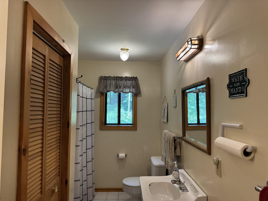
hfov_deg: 71.6
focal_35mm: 24
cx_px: 134
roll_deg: -0.9
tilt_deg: +2.4
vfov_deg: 56.8
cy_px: 100
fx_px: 186
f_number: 1.78
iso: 160
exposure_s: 1/120
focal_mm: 6.76
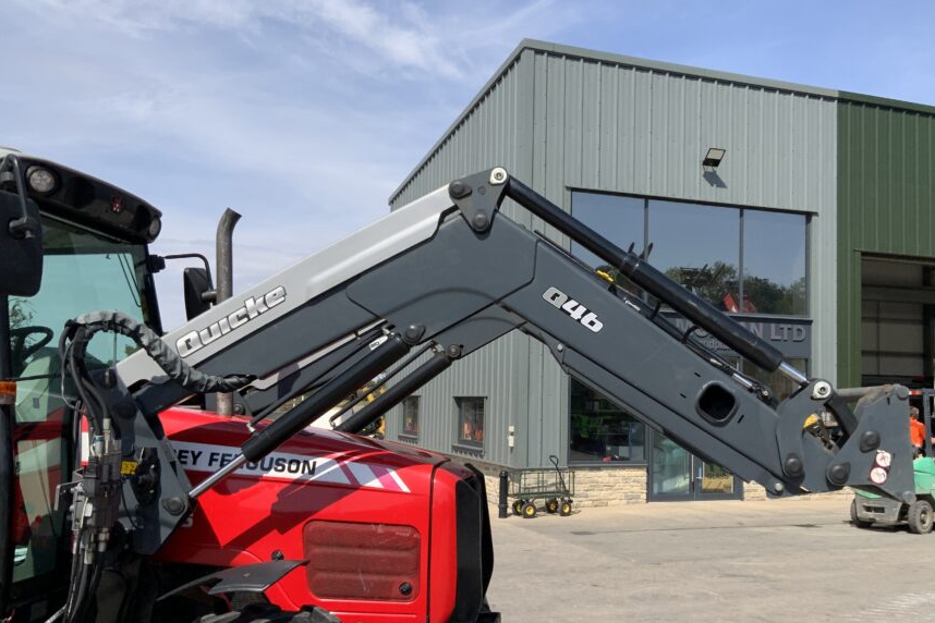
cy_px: 344
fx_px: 935
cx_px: 555
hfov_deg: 52.8
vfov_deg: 36.8
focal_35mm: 36
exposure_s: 1/1984
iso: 16
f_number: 1.8
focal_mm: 3
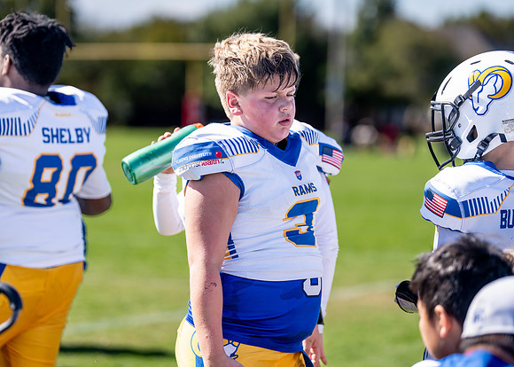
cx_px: 255
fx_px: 2315
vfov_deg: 9.1
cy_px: 179
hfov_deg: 12.7
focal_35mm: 159
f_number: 2.8
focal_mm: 138
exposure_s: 1/1600
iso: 100
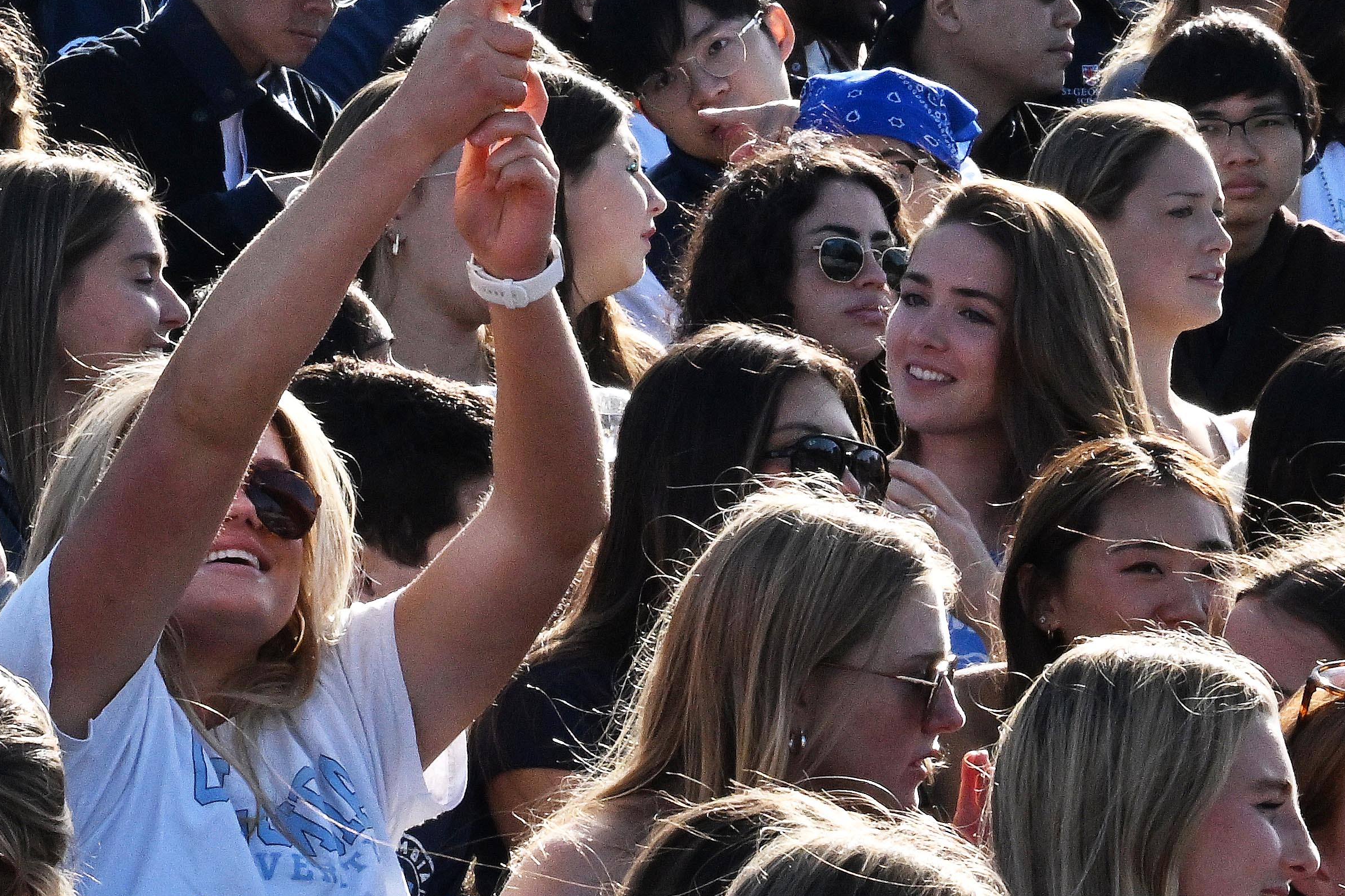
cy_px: -567
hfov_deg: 5.8
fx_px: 13261
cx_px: -210
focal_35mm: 355
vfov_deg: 3.8
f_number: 22
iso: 2000
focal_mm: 102
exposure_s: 1/500
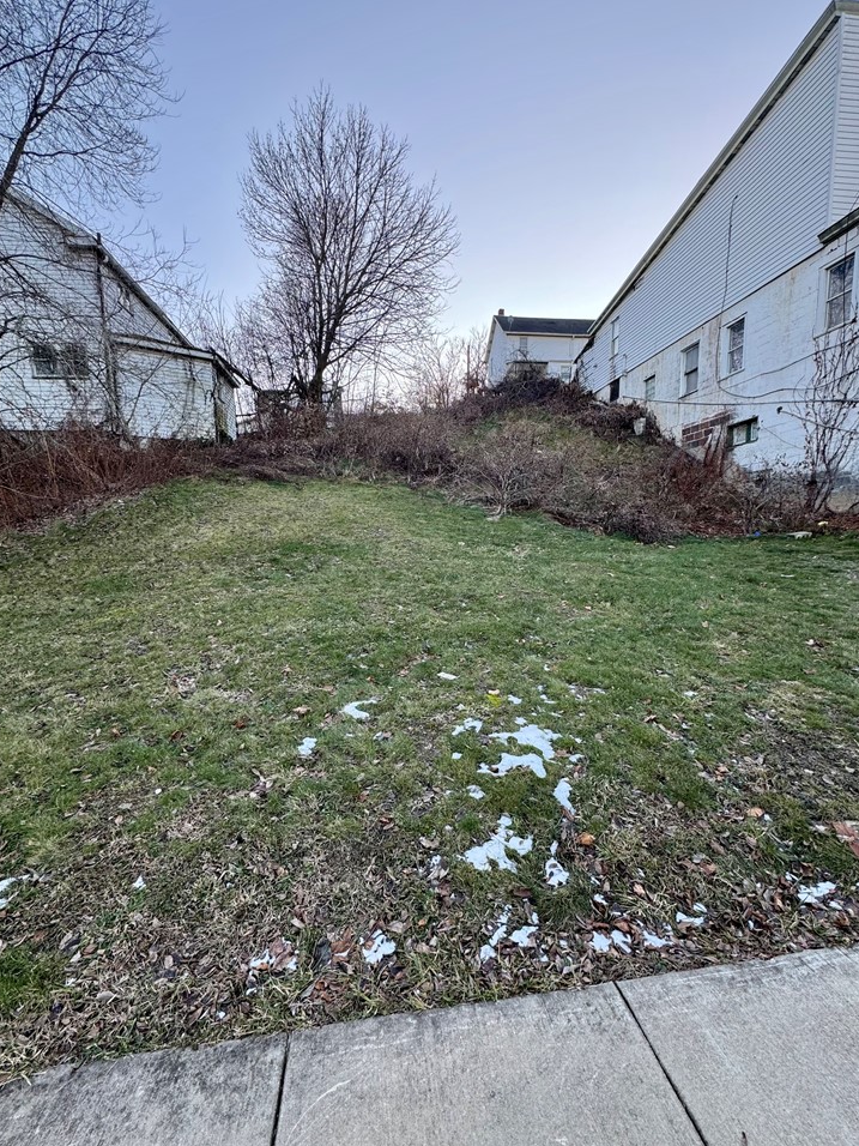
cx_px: 422
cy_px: 593
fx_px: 496
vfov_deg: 98.1
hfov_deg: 81.7
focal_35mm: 15
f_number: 2.2
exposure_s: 1/99
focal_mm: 2.22
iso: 64
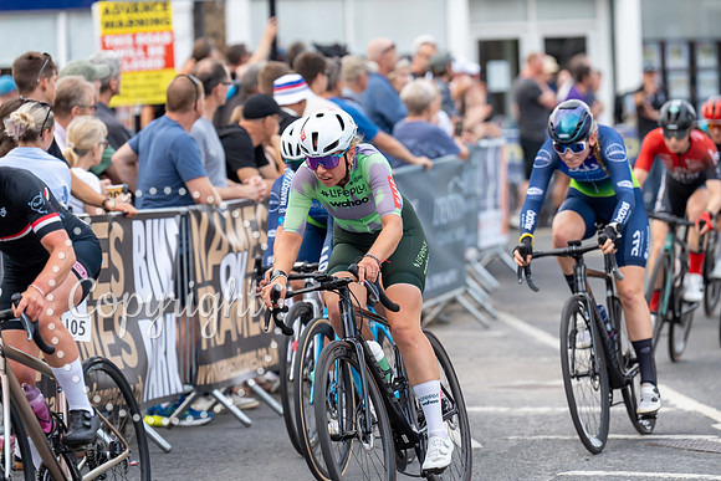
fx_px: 4141
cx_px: 376
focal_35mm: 207
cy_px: 178
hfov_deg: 9.9
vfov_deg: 6.6
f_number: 3.2
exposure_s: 1/1000
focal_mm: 164
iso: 500
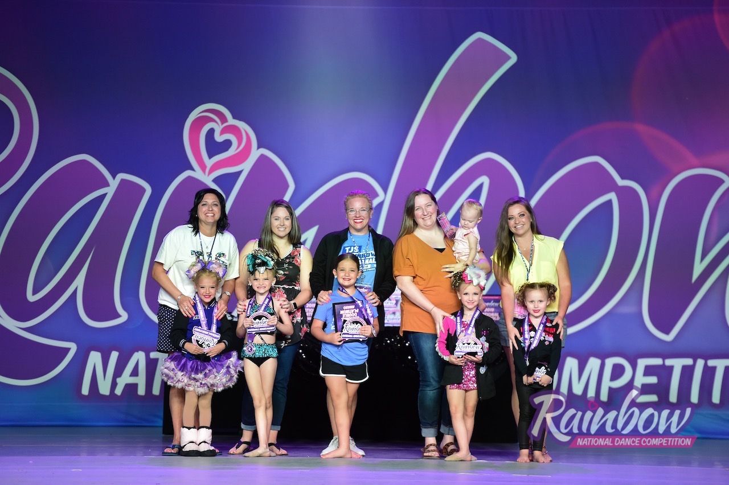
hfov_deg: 10.3
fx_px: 4048
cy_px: 242
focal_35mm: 200
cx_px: 364
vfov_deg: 6.9
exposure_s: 1/1600
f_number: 2.8
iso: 3200
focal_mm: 200
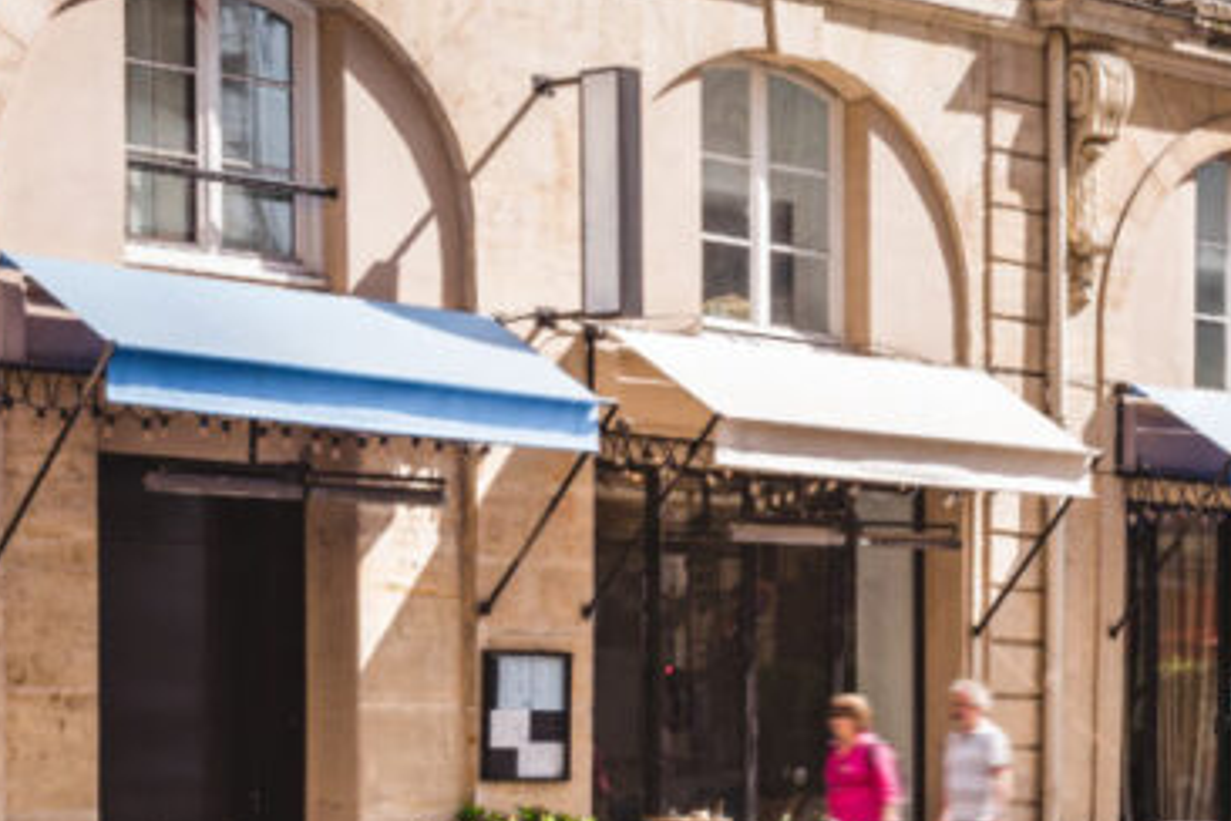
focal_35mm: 112
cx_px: 1567
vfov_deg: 12.1
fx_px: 3829
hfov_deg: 17.2
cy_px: 781
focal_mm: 40
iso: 100
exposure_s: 1/60
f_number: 8
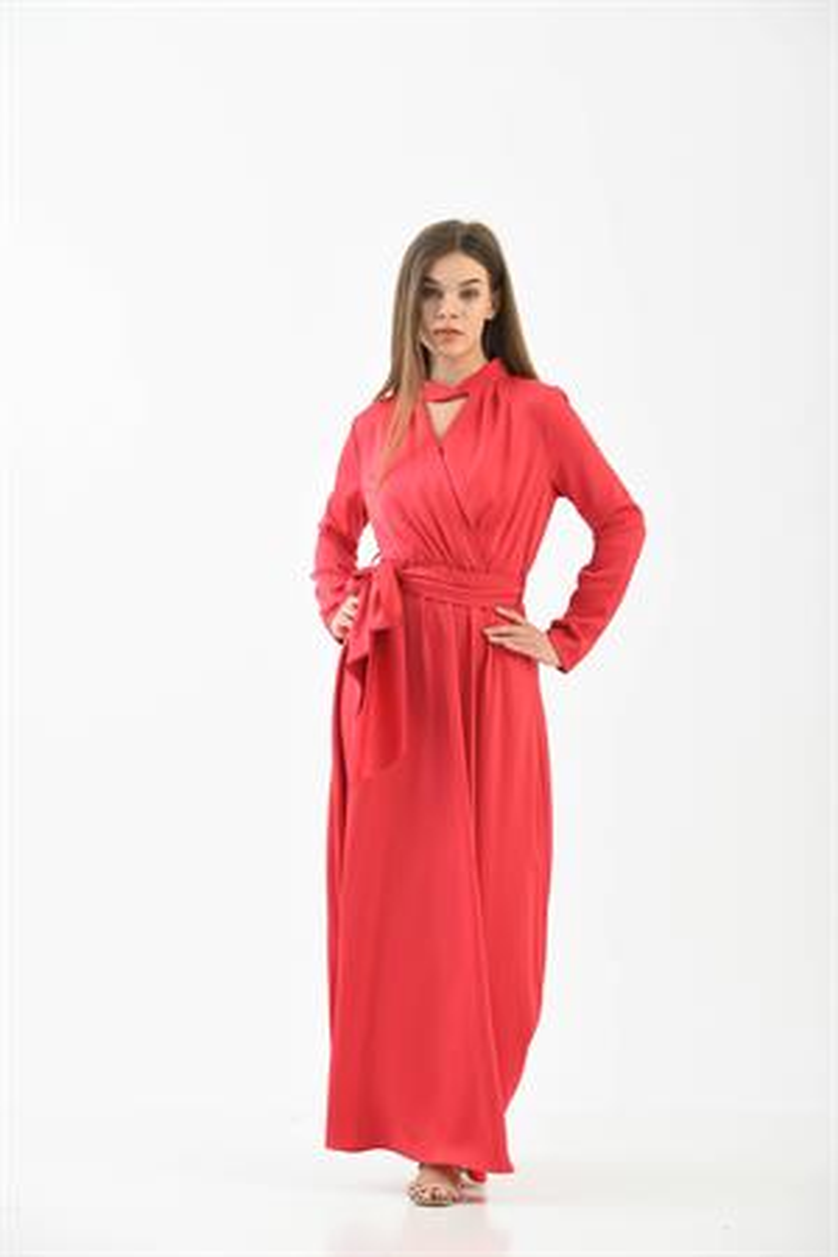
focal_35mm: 112
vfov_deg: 18.3
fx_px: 3910
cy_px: 628
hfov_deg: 12.2
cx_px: 419
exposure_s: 1/160
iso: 100
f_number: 7.1
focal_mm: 112
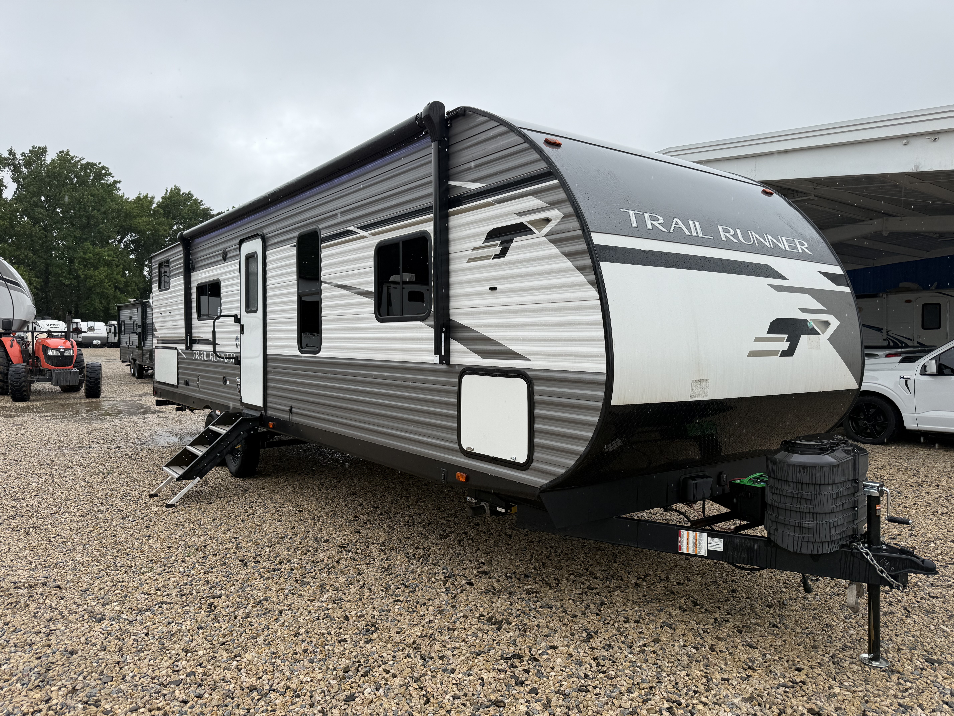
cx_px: 477
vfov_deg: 56.8
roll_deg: -0.9
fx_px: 661
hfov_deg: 71.6
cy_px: 358
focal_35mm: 24
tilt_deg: -2.6
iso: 80
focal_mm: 6.76
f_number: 1.78
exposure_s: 1/1156
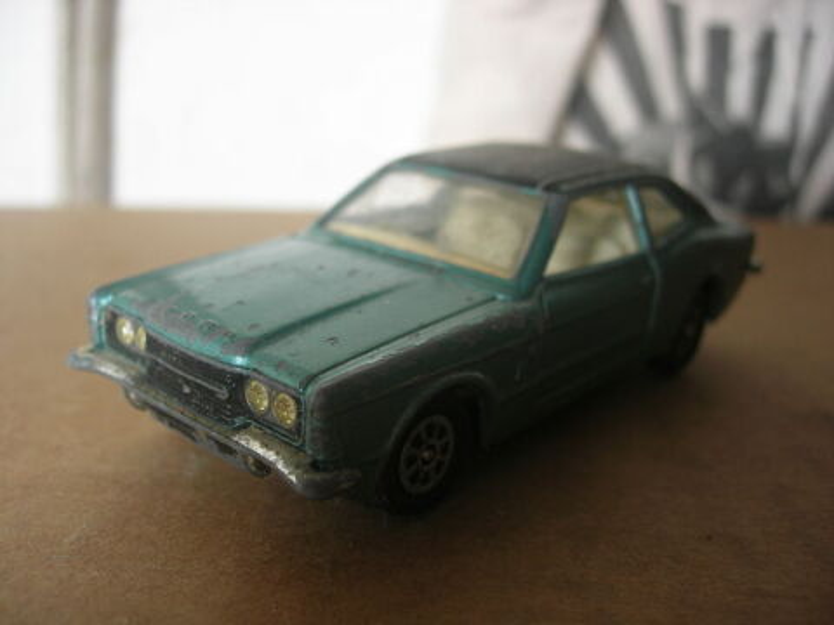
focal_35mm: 38
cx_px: 417
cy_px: 312
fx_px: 916
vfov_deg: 37.7
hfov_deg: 49.0
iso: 67
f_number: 2.8
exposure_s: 1/4
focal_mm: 7.8
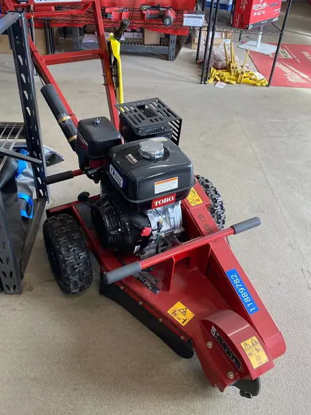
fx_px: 371
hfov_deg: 45.4
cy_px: 183
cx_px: 153
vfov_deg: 58.2
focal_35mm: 31
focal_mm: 4.25
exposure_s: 1/117
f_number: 1.8
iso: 125
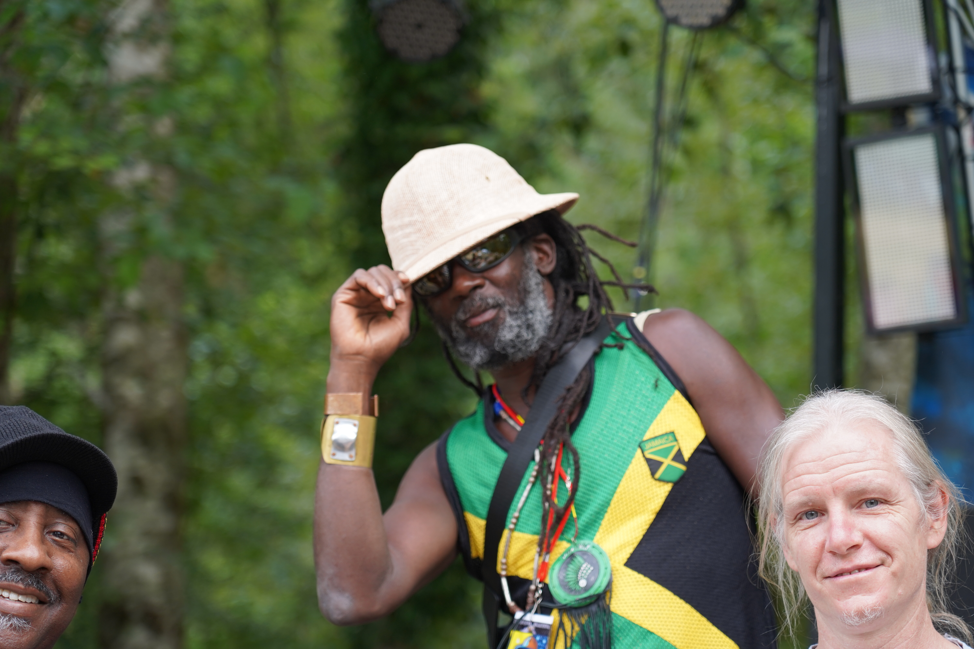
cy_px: 324
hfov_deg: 19.5
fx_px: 2841
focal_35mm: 105
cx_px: 487
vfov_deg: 13.0
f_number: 4
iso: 320
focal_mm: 105
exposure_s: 1/160
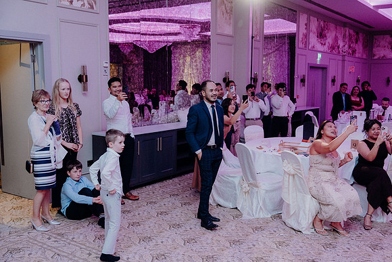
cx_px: 196
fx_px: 403
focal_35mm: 37
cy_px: 131
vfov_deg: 36.0
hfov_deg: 51.9
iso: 3200
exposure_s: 1/160
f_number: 3.5
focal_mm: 37
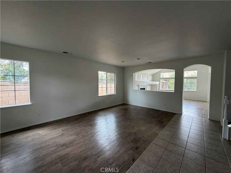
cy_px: 86
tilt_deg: -1.5
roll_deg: +0.4
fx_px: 93
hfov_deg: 102.1
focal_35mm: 14
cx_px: 116
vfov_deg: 85.7
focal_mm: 2.22
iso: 160
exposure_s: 1/121
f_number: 2.2
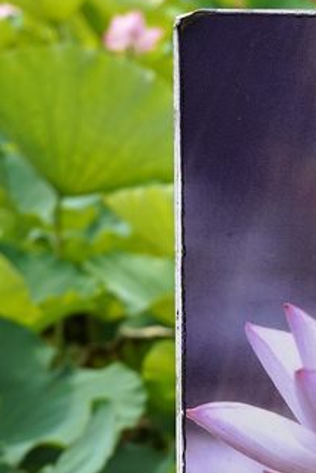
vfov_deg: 11.8
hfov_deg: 8.1
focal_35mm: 167
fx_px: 2194
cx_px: 398
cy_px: 671
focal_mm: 30
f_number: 5
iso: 100
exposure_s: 1/400
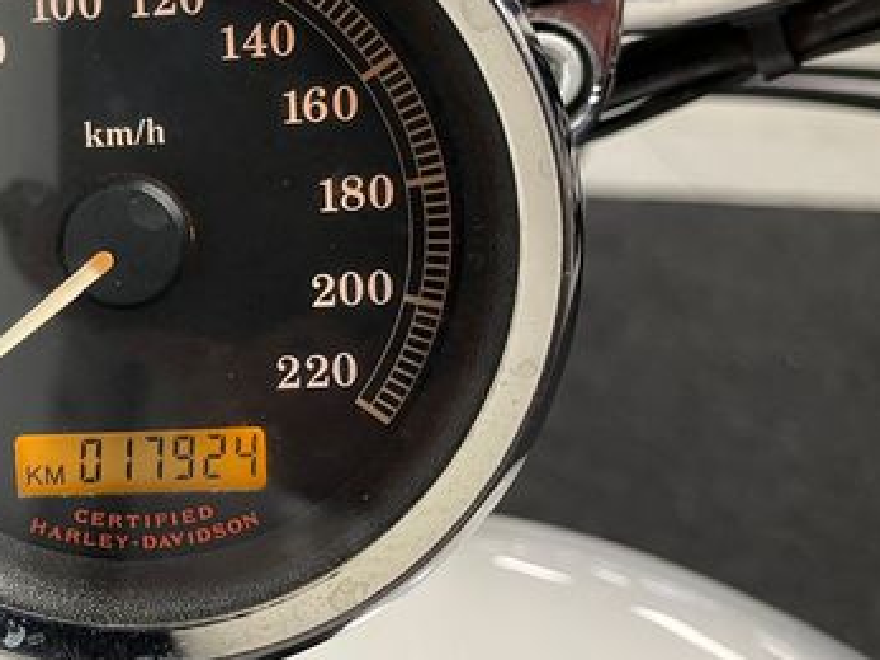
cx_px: 104
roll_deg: -5.7
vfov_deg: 29.9
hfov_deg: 37.3
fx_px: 1220
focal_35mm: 48
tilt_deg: -29.9
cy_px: 193
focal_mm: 5.1
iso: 200
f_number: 1.6
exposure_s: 1/50
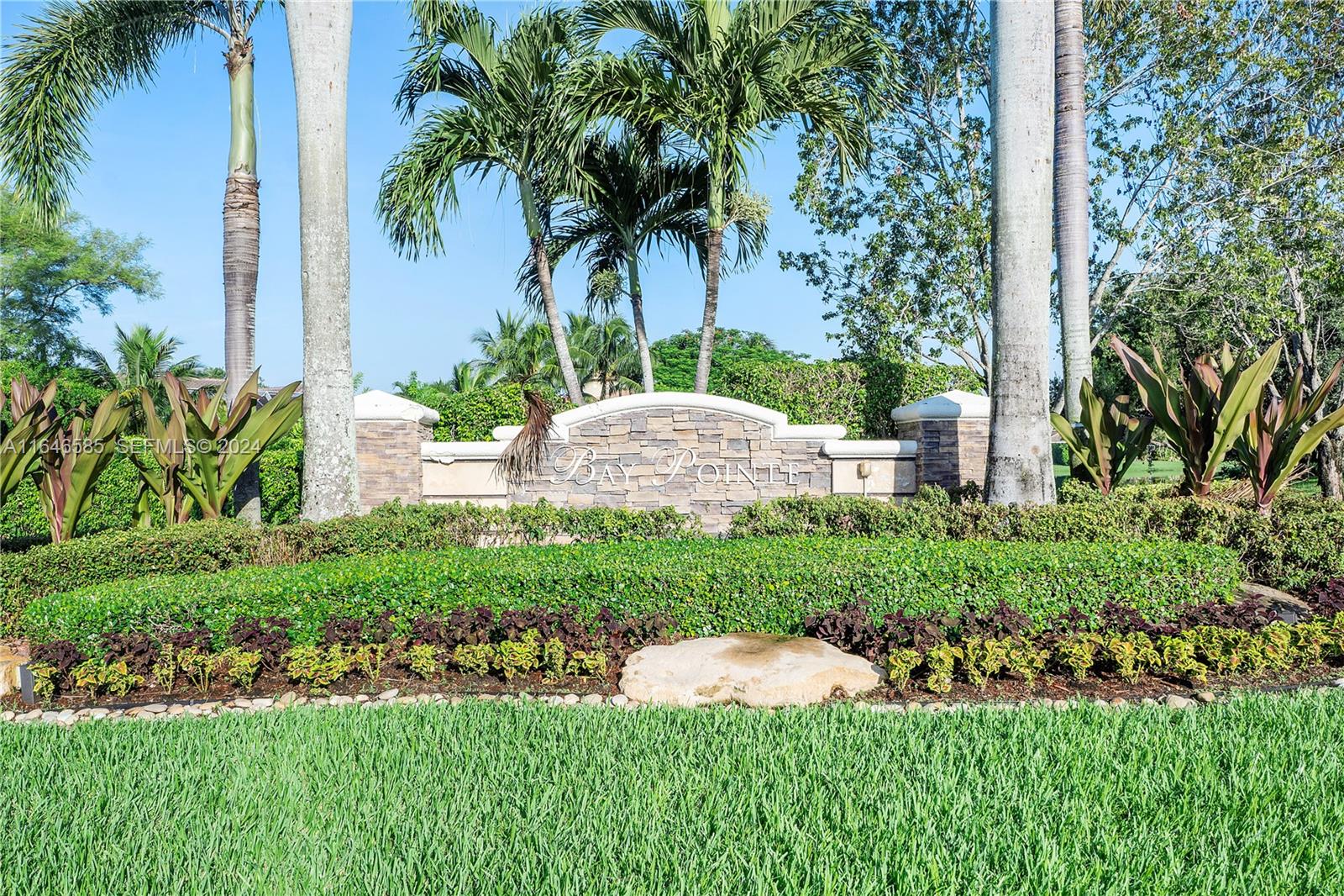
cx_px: 672
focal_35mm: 30
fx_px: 1120
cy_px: 448
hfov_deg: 61.9
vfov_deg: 43.6
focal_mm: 20
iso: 100
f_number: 10
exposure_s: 1/160
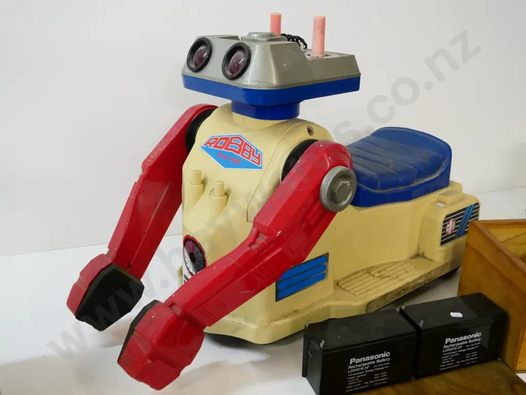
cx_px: 263
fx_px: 547
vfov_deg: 39.7
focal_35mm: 36
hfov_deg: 51.4
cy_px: 198
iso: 3200
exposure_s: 1/125
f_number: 5
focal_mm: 18
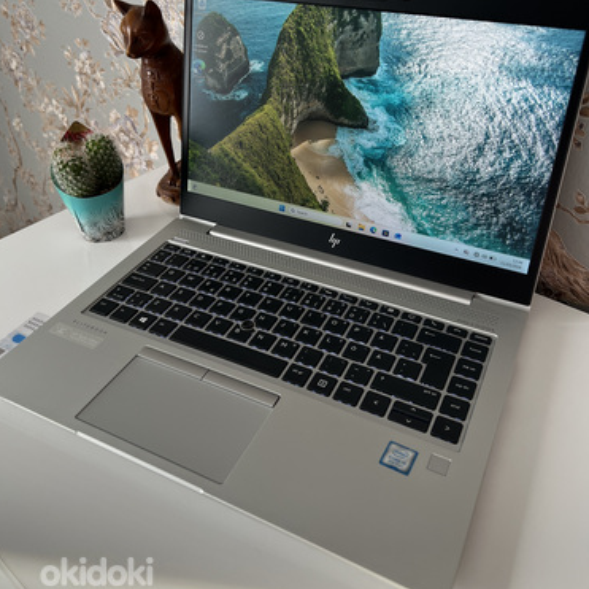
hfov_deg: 52.5
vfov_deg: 52.1
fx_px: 597
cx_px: 293
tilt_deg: -32.6
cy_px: 230
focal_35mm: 31
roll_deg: +1.6
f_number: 1.5
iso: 40
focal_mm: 5.7
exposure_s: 1/139
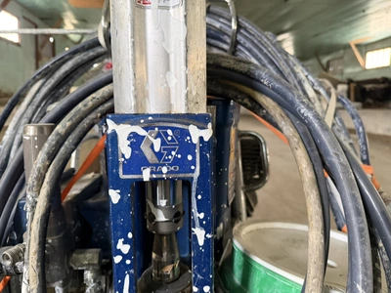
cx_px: 196
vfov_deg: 56.8
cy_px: 146
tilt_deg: -8.9
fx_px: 271
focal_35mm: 24
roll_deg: -0.6
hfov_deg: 71.6
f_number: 1.78
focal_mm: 6.76
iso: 800
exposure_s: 1/60
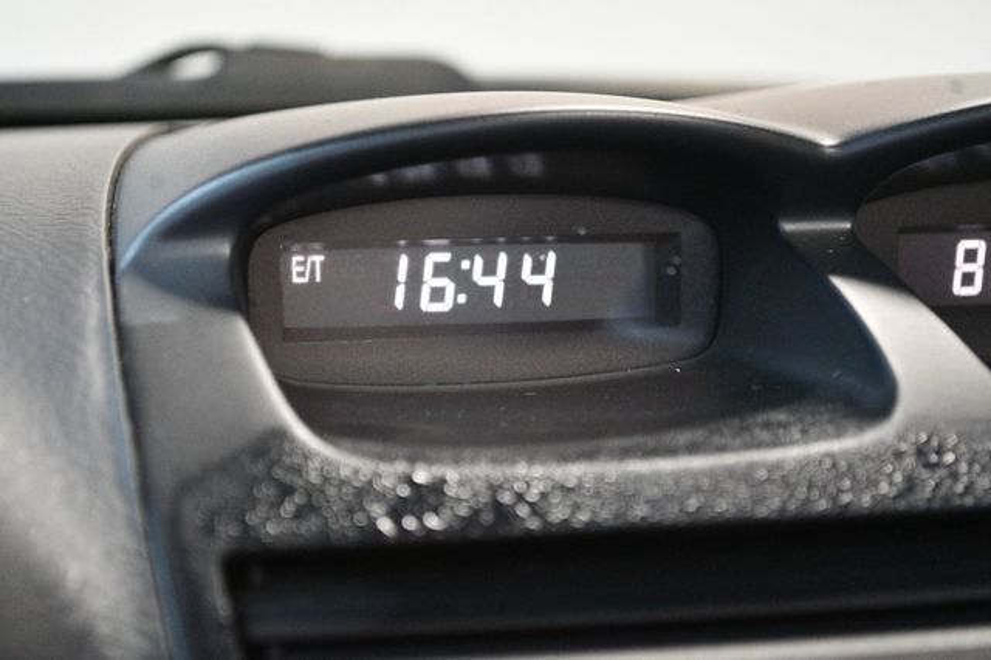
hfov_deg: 24.8
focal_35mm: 82
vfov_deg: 16.6
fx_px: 2256
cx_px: 496
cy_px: 330
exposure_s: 1/60
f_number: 5.6
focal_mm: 55
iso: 5600
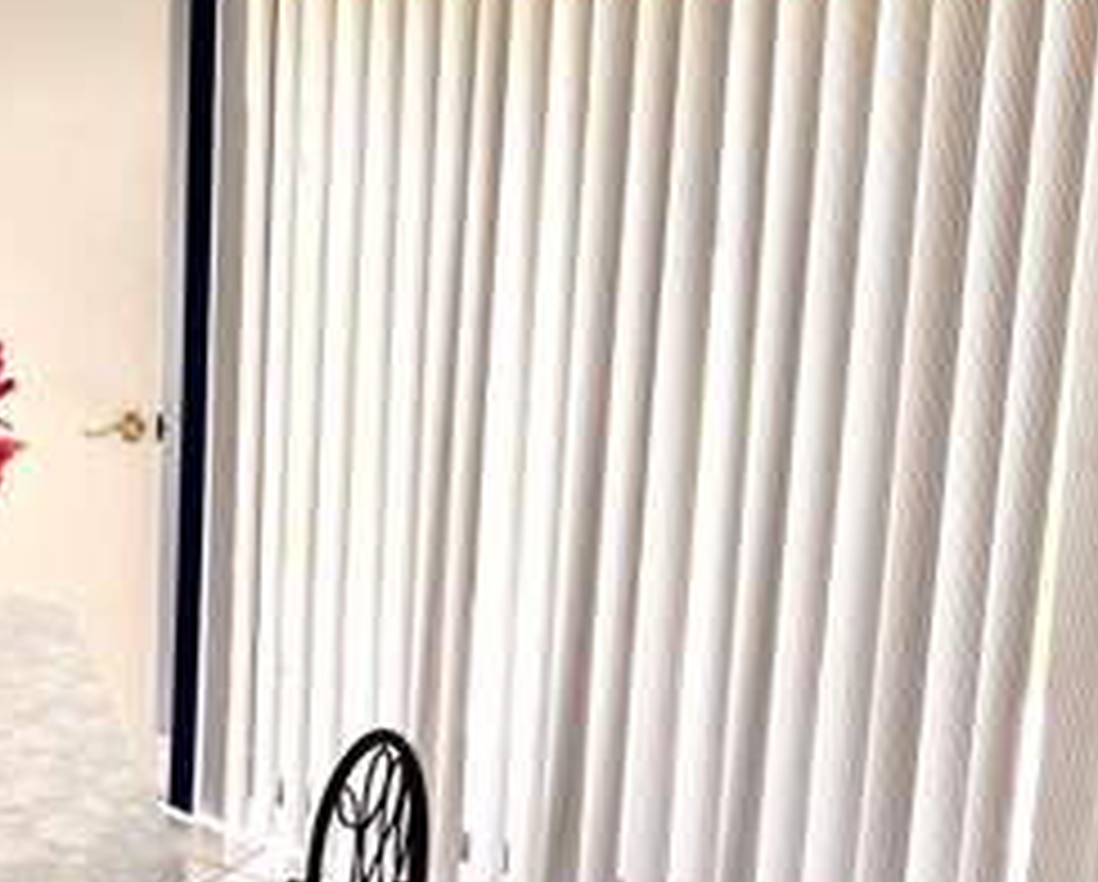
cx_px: 122
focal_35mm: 46
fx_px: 1497
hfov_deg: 37.8
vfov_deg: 32.8
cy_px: 454
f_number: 1.78
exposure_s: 1/252
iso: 64
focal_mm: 6.76
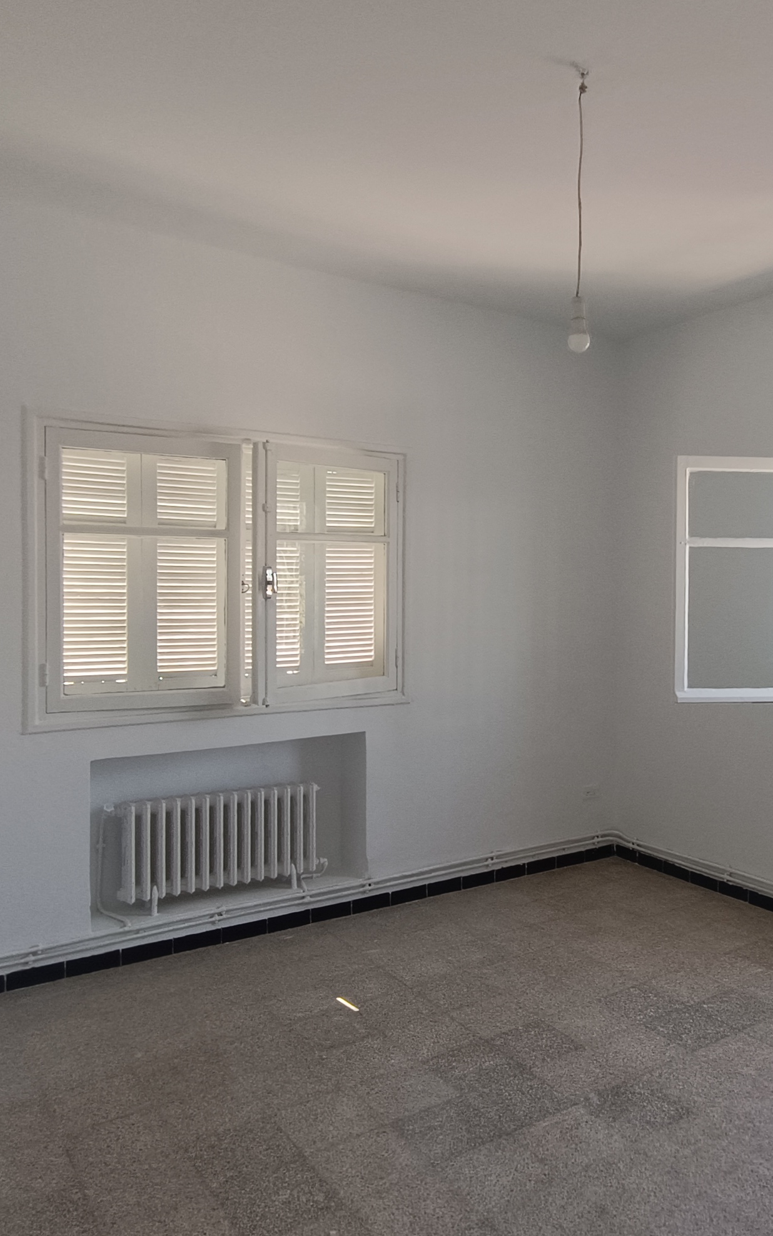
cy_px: 624
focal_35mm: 28
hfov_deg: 43.4
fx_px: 944
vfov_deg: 66.5
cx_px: 561
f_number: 2.2
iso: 91
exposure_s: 1/100
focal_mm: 1.66
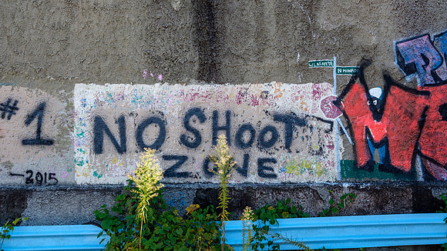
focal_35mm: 44
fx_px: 520
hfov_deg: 46.6
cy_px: 102
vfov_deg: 27.1
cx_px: 226
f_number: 8
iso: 200
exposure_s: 1/160
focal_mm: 27
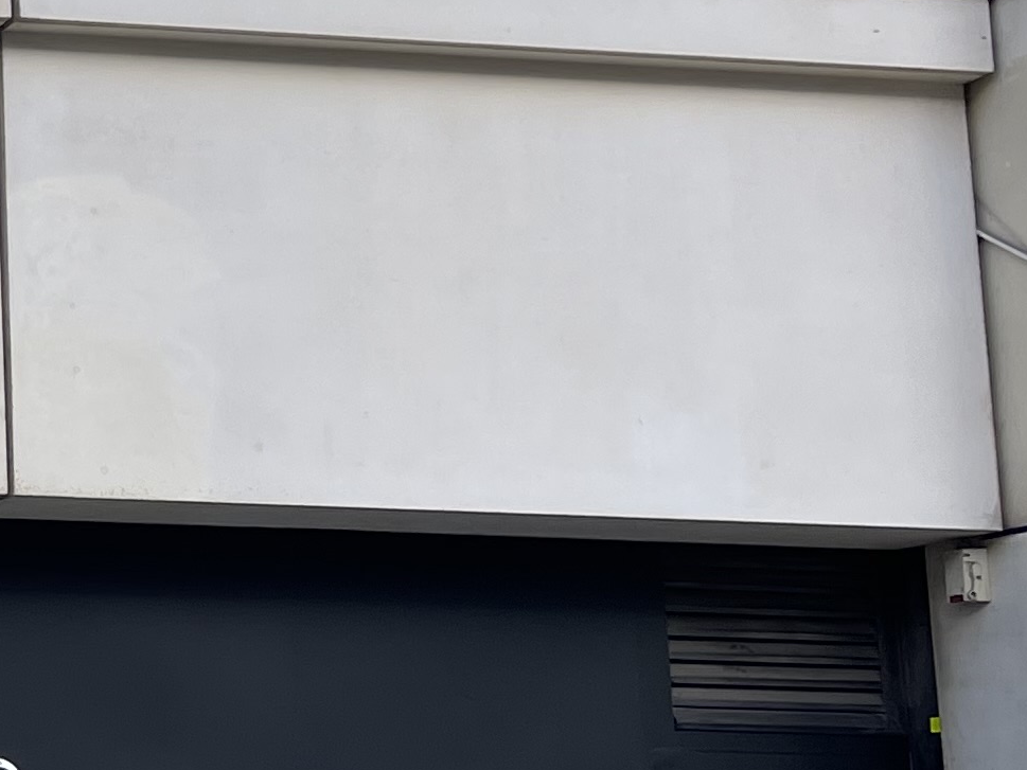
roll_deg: -1.4
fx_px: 3086
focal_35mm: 104
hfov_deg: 16.1
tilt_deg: +10.8
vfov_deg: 14.2
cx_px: -793
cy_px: 404
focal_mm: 5.1
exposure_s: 1/978
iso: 32
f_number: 1.6
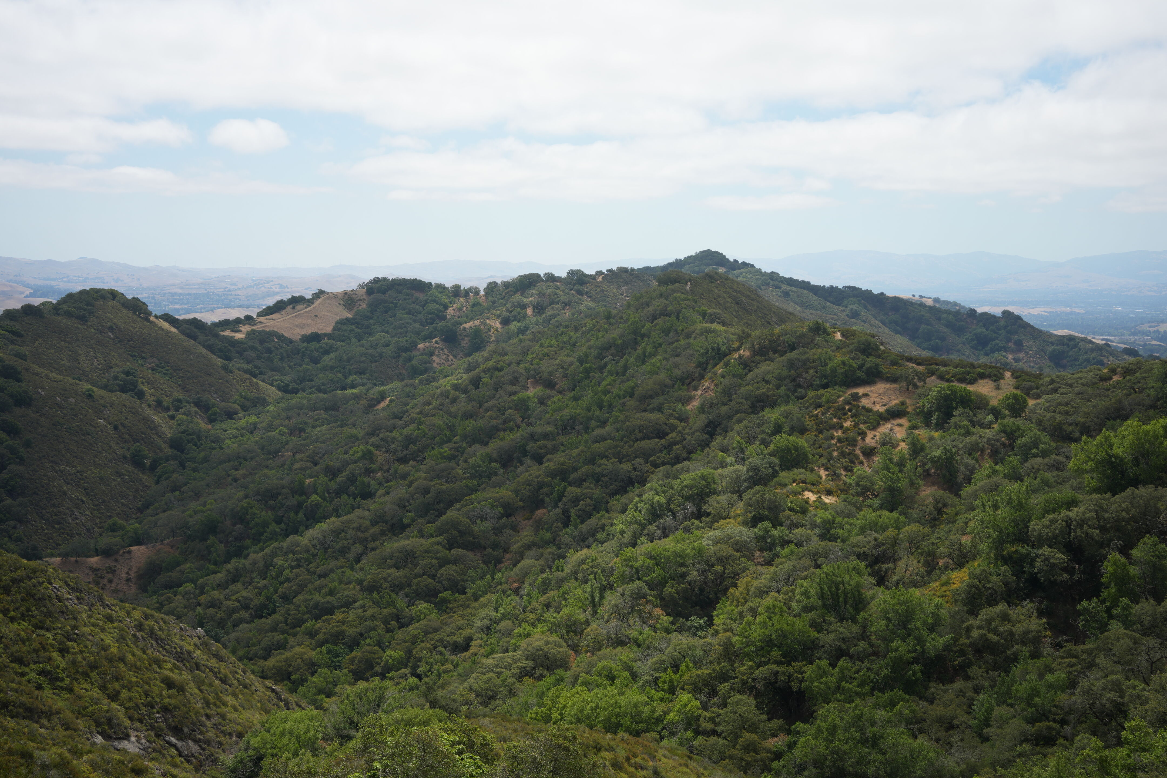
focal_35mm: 50
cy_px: 389
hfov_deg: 39.6
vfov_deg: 27.0
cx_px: 584
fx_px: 1621
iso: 160
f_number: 4.5
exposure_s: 1/1250
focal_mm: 50
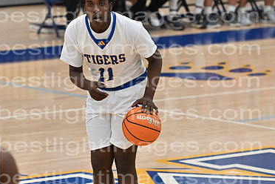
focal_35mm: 315
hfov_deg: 6.5
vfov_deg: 4.4
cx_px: 94
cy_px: 66
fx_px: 2406
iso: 4000
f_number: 4
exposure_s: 1/800
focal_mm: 135
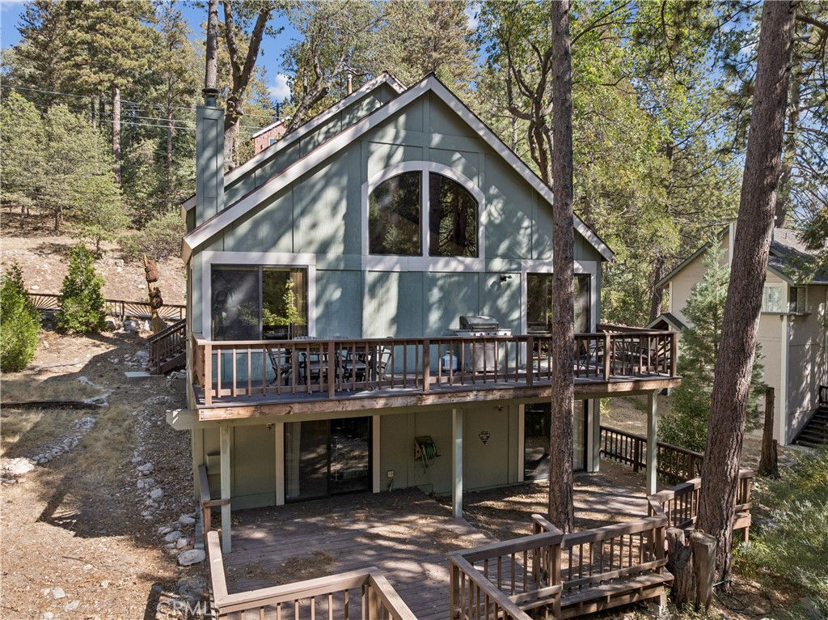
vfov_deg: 56.7
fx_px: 574
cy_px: 310
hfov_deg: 71.6
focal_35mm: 24
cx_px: 414
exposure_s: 1/25
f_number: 2.8
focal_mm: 12.3
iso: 100
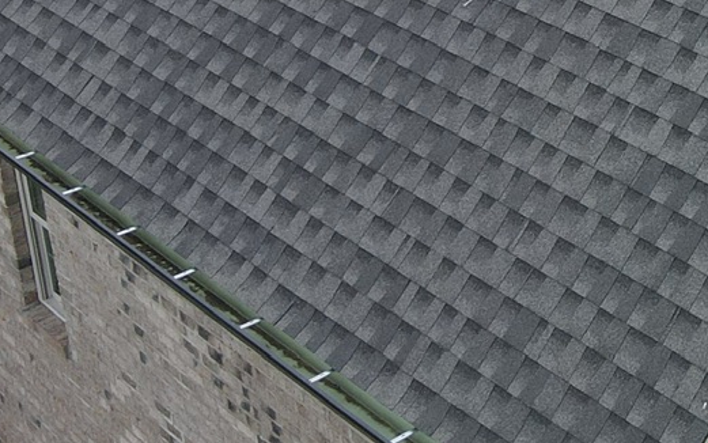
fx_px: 1930
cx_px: 1153
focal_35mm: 100
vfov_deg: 12.5
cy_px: -198
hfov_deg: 17.9
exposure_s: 1/240
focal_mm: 4.5
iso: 110
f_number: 2.8
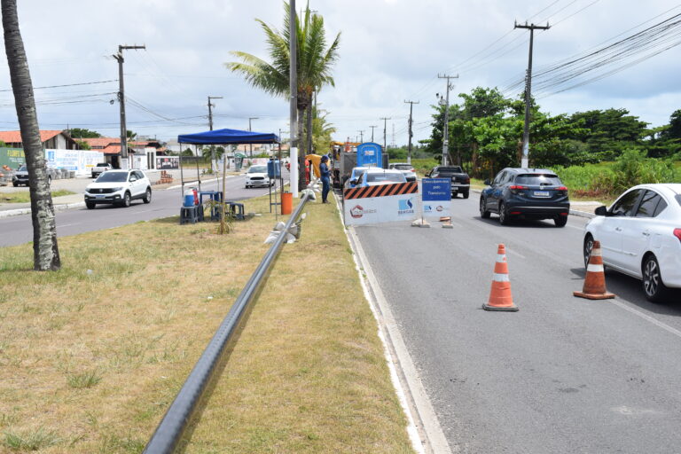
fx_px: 794
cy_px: 227
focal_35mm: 42
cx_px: 340
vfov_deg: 31.9
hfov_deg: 46.4
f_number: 10
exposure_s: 1/400
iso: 200
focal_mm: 28
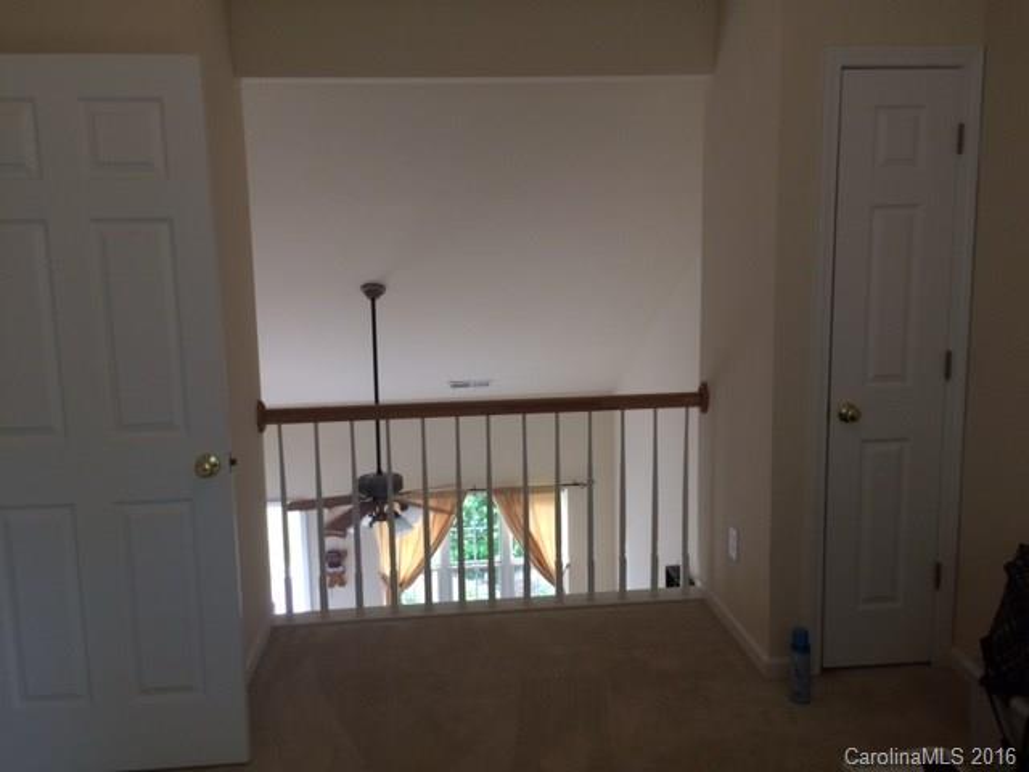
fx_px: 862
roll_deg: +0.6
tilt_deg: -10.3
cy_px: 386
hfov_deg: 61.7
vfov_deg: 48.2
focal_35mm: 29
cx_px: 514
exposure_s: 1/30
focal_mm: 4.15
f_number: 2.2
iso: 64
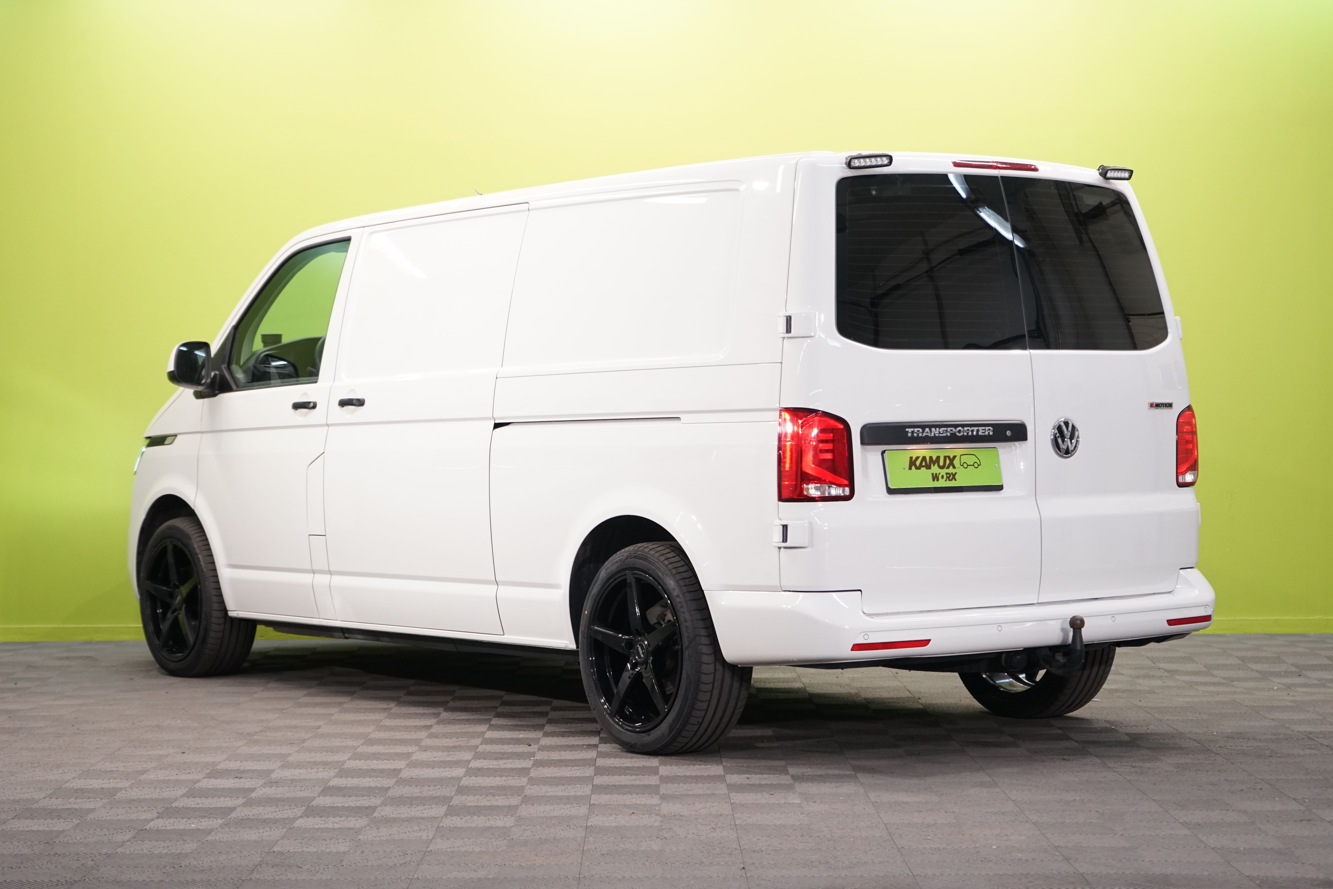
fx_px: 2592
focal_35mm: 70
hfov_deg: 28.8
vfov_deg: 19.5
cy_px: 444
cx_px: 666
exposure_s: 1/100
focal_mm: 70
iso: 1600
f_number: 5.6
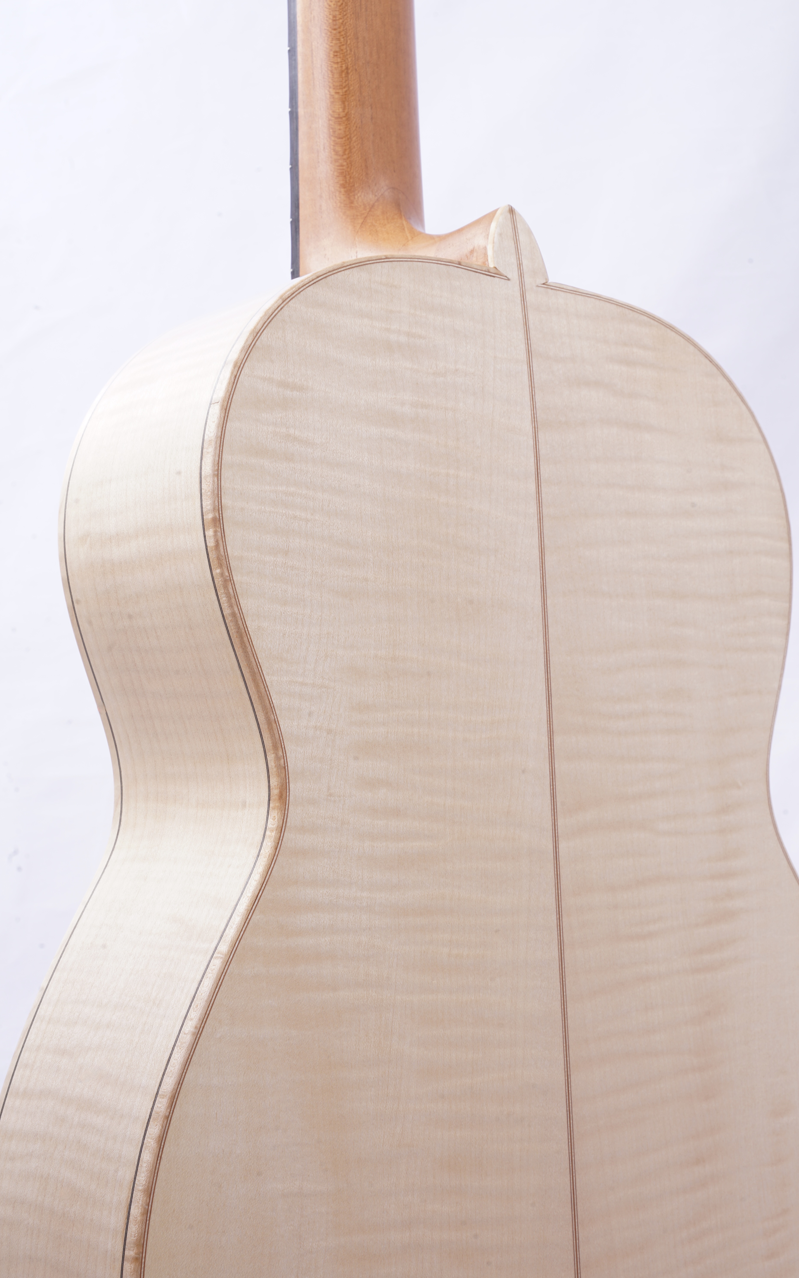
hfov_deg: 21.3
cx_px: 427
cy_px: 631
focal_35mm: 61
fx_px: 2125
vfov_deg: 33.5
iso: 100
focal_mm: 59
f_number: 20
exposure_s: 1/50
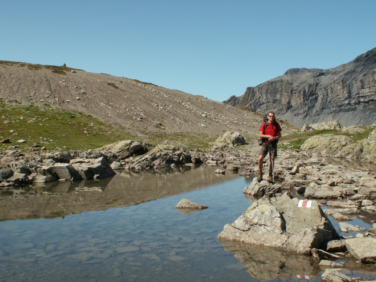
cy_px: 141
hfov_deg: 38.2
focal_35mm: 50
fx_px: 543
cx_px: 188
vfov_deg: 29.1
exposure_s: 1/200
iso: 50
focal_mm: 8.27
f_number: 8
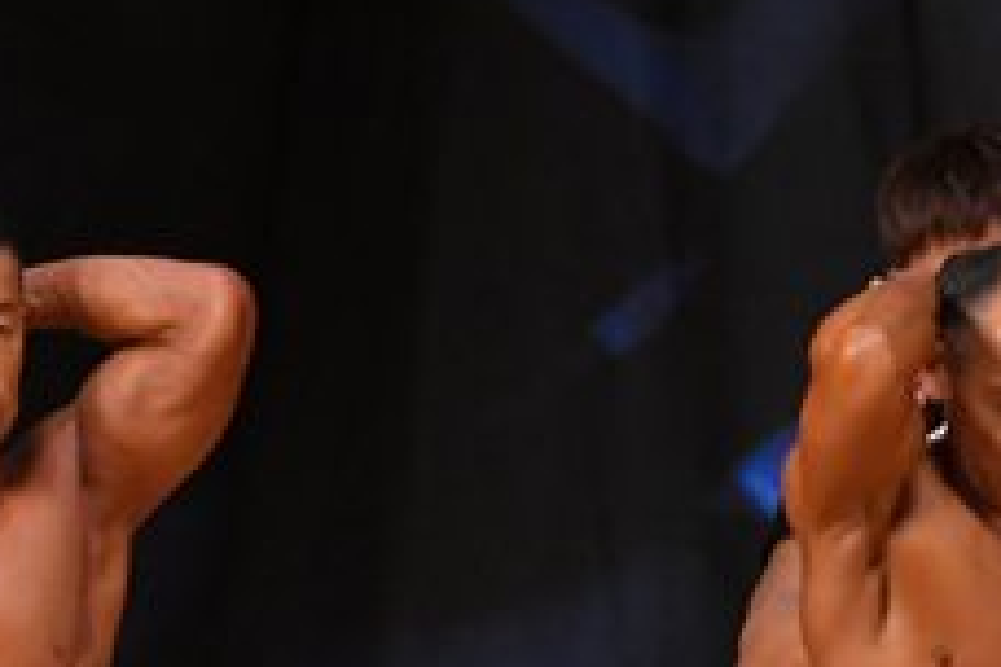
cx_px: -37
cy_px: 1040
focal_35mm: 815
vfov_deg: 1.7
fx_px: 22660
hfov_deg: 2.5
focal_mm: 160
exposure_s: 1/400
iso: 4500
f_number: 5.6
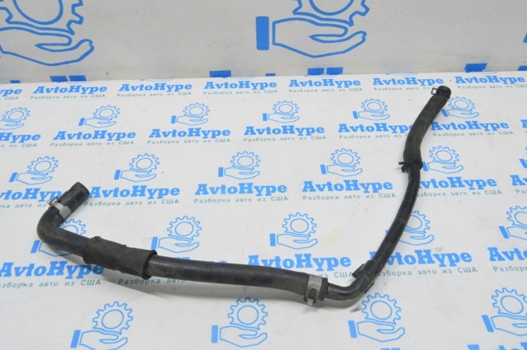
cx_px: 264
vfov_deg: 43.5
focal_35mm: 30
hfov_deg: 62.0
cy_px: 175
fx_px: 439
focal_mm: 20
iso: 6400
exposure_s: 1/20
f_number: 20
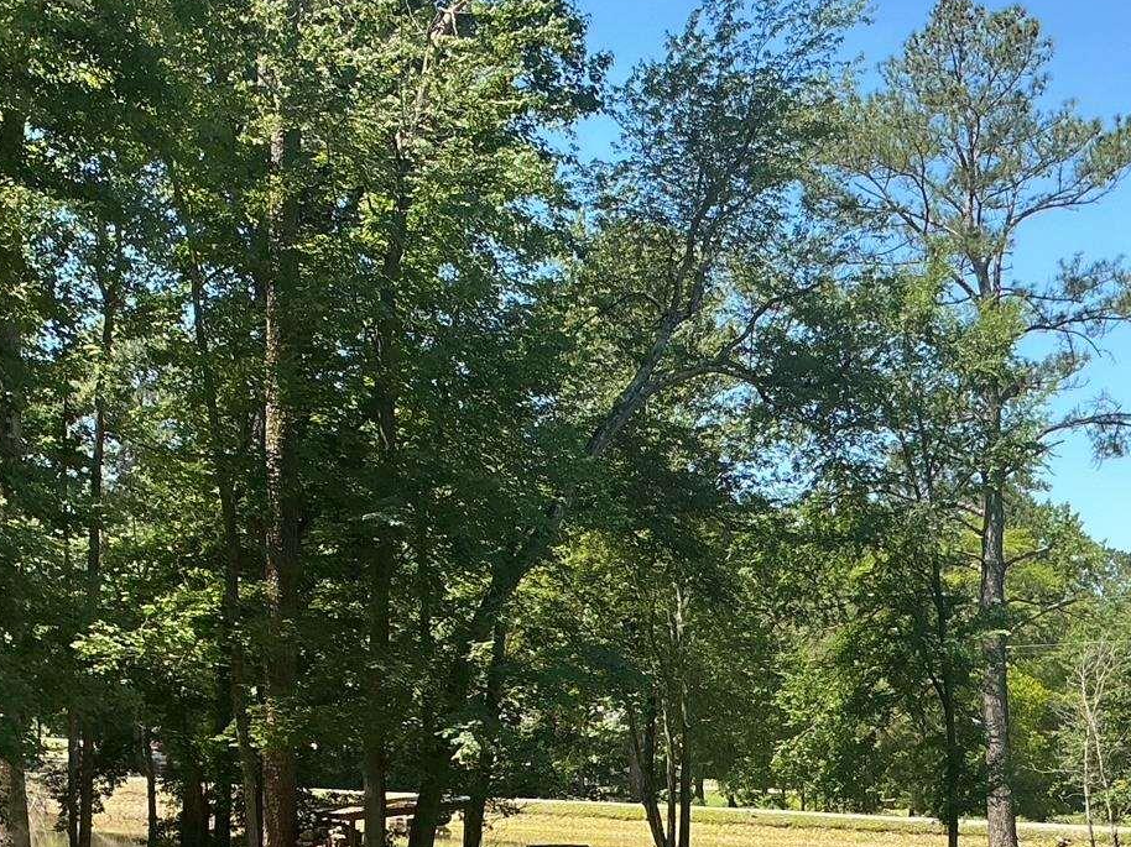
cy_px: 759
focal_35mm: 64
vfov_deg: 22.4
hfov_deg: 30.1
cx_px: 736
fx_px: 2091
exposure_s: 1/519
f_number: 1.8
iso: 25
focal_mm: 3
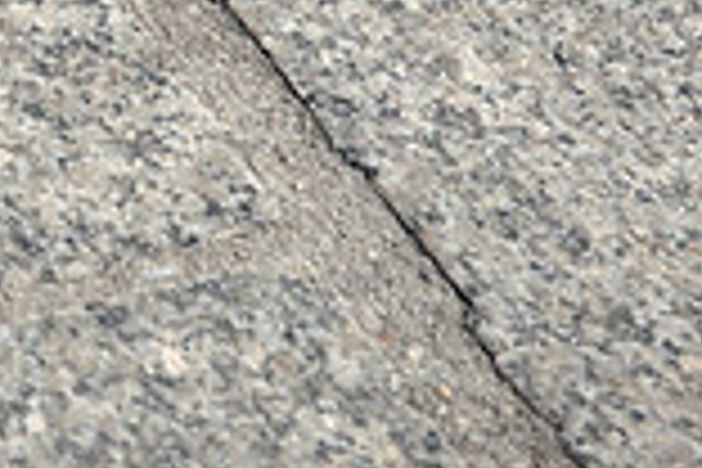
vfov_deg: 4.3
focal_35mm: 319
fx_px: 6220
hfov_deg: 6.3
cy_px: -367
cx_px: -661
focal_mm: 70
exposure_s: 1/2500
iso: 400
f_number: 5.6
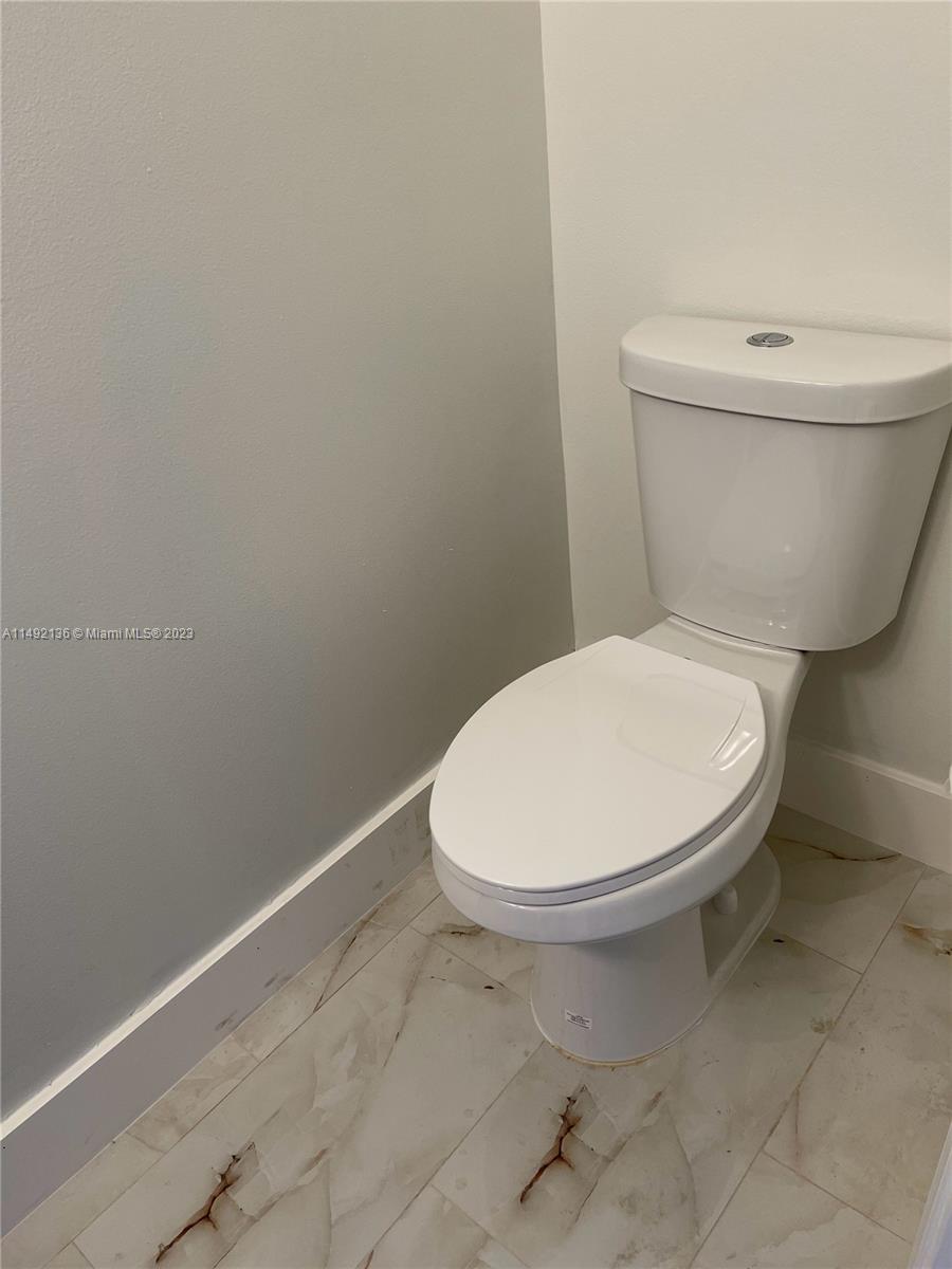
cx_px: 476
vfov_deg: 67.3
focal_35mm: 26
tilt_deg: -32.3
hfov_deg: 53.1
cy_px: 634
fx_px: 953
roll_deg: +7.5
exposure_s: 1/60
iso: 64
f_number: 1.6
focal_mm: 5.1
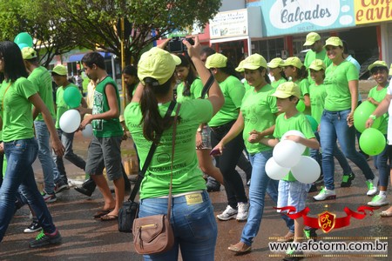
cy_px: 130
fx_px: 817
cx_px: 196
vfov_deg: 18.2
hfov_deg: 27.0
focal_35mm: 75
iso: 100
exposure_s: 1/320
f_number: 9
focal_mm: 50
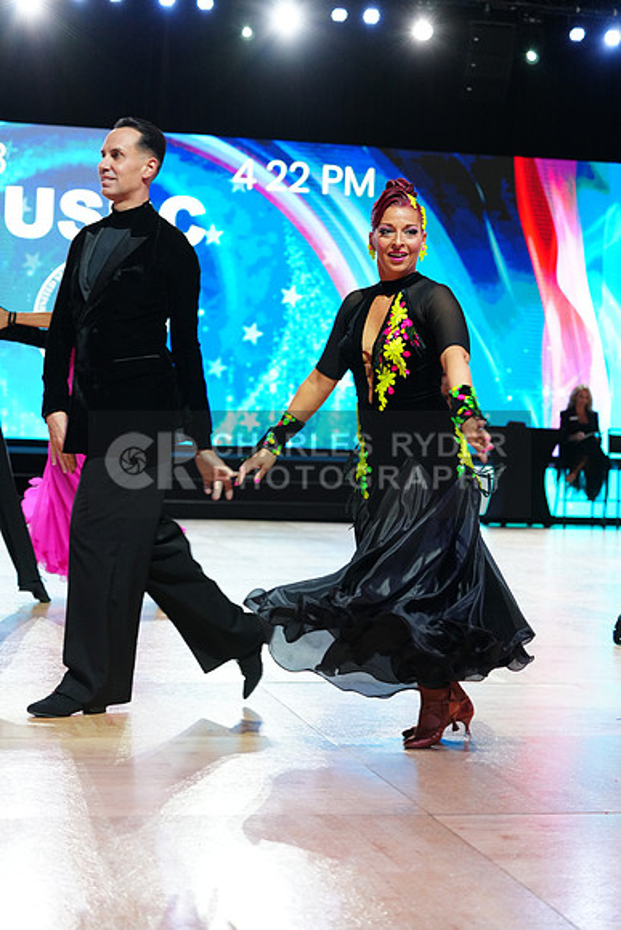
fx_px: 1810
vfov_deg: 28.8
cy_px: 465
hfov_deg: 19.5
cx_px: 310
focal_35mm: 70
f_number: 4
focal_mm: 70
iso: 2500
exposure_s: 1/320
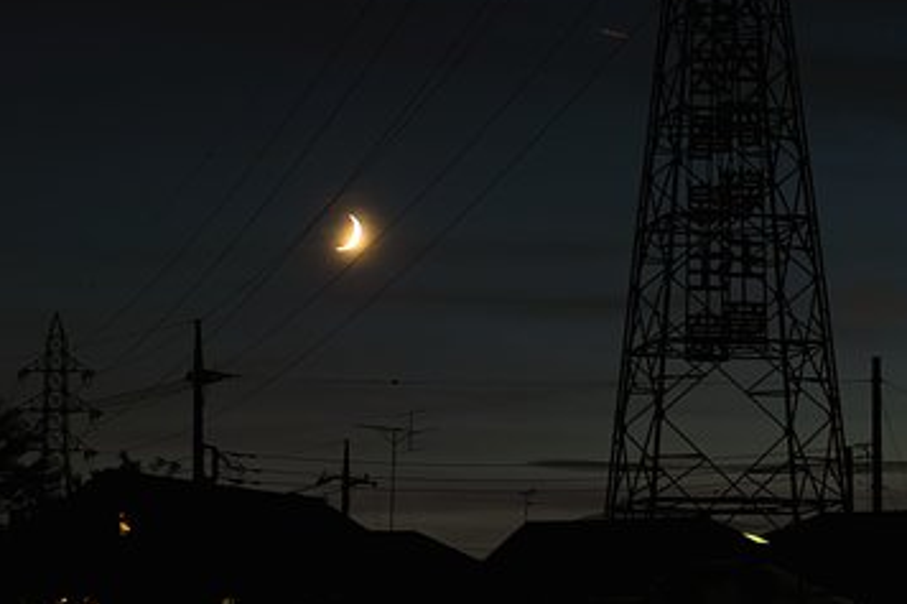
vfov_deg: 8.0
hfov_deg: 12.0
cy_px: 315
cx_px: 650
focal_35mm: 171
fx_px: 4306
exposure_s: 2.5
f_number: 4
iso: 100
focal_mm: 70
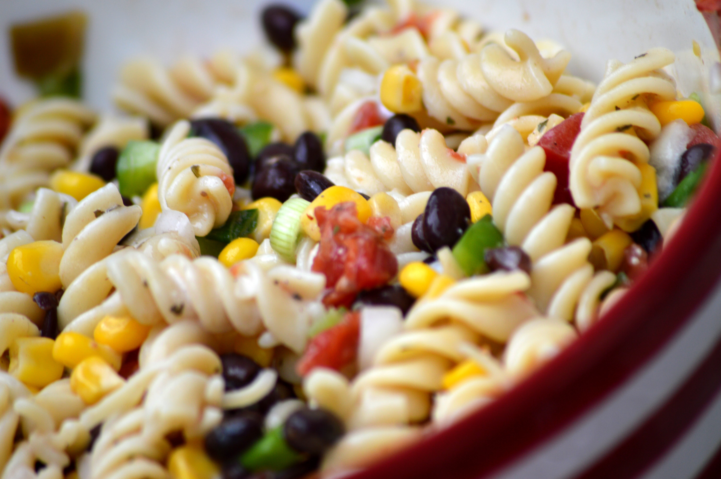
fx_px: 9004
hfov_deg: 4.6
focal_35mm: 450
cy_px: 240
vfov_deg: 3.0
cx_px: 360
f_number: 5.6
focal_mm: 300
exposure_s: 1/60
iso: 100
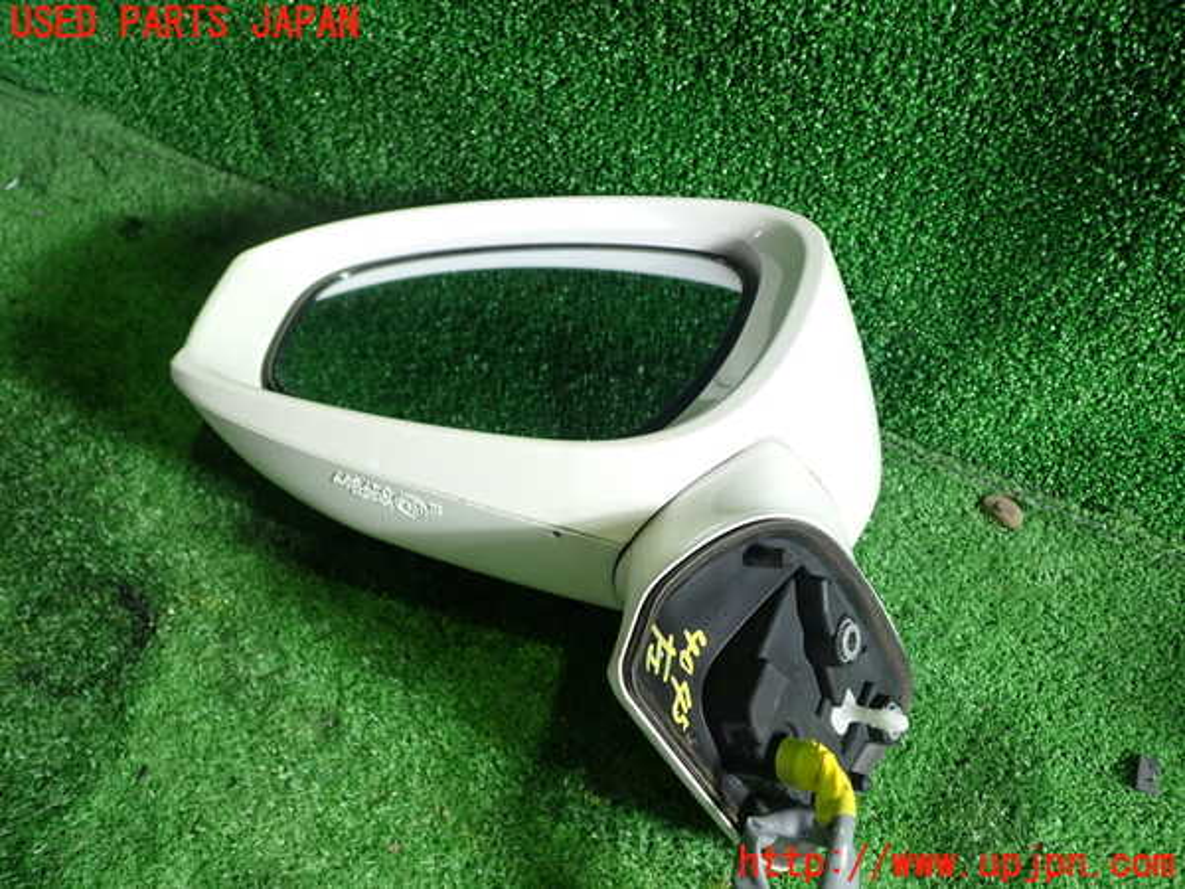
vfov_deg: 46.8
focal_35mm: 30
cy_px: 444
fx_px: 1027
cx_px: 592
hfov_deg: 60.0
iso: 200
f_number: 2.3
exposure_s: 1/50
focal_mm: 5.4
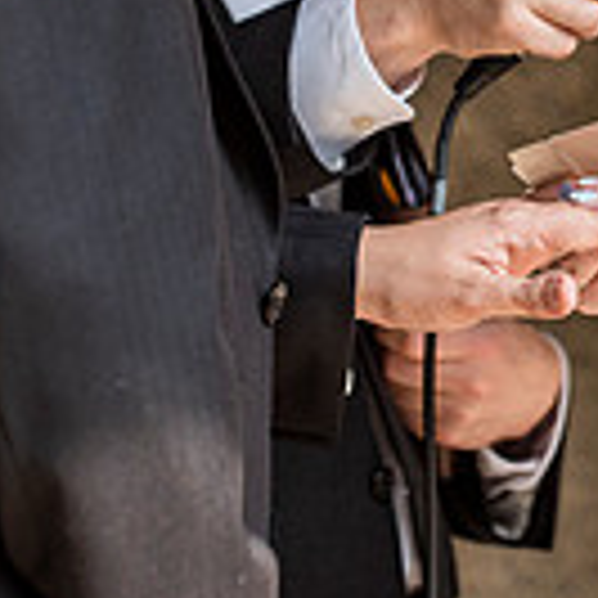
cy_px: -56
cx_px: 670
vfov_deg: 3.9
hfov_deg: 3.9
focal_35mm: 445
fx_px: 8697
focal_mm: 120
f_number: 3.5
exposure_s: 1/800
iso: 400
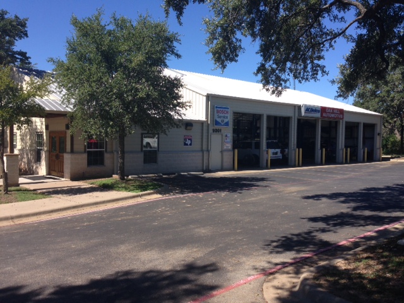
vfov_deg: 42.9
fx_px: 385
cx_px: 202
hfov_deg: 55.4
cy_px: 152
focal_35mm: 33
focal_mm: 4.12
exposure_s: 1/1106
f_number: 2.4
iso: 50
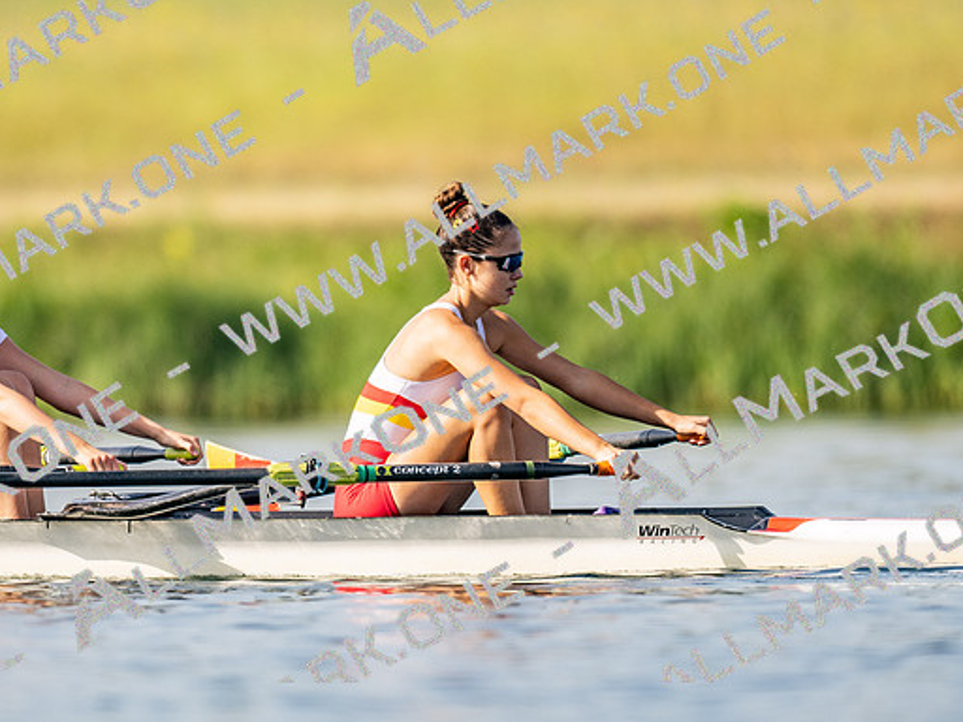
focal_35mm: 980
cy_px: 361
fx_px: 27263
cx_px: 451
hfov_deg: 2.0
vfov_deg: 1.5
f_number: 4
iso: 200
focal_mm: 600
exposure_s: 1/2500
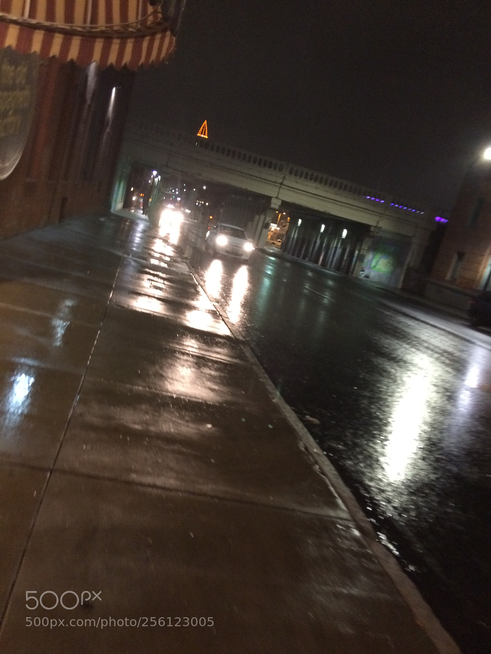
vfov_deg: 61.7
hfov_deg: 48.2
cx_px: 246
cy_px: 327
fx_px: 548
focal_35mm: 29
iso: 320
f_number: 2.2
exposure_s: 1/20
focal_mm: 4.15
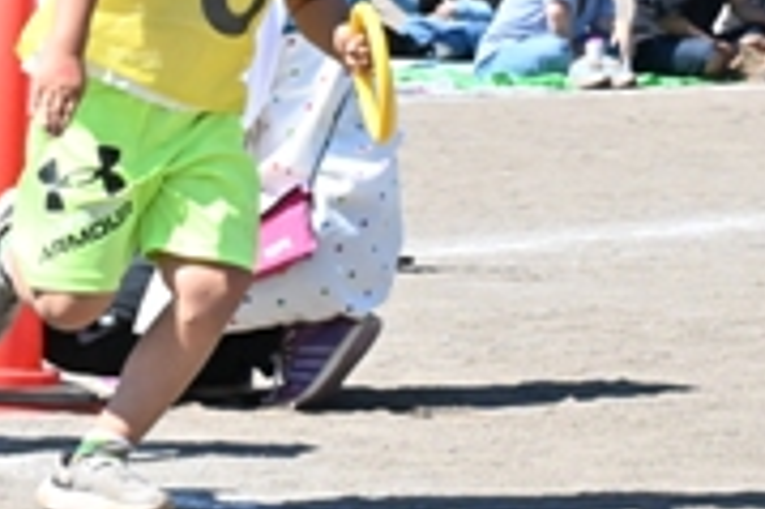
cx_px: 13
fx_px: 6478
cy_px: 75
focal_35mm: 305
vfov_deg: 4.5
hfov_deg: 6.7
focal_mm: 91
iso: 5000
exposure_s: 1/1250
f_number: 20
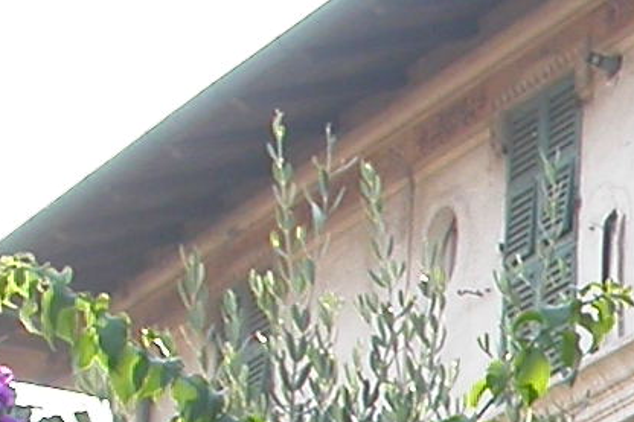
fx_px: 5299
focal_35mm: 301
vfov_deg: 4.5
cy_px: 762
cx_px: 1452
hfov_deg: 6.5
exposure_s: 1/144
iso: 100
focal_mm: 11.1
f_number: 3.8
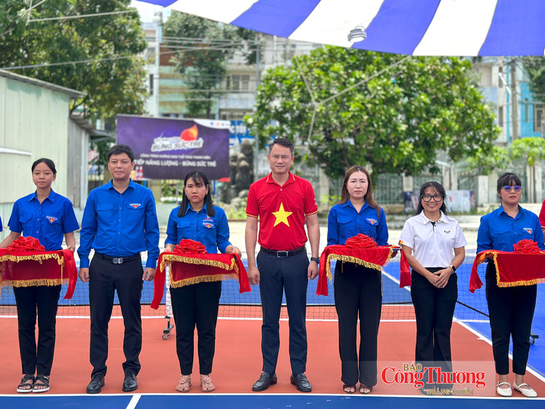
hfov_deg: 39.7
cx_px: 272
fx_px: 756
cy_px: 204
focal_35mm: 48
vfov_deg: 30.3
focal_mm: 6.86
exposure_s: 1/1815
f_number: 1.78
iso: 80
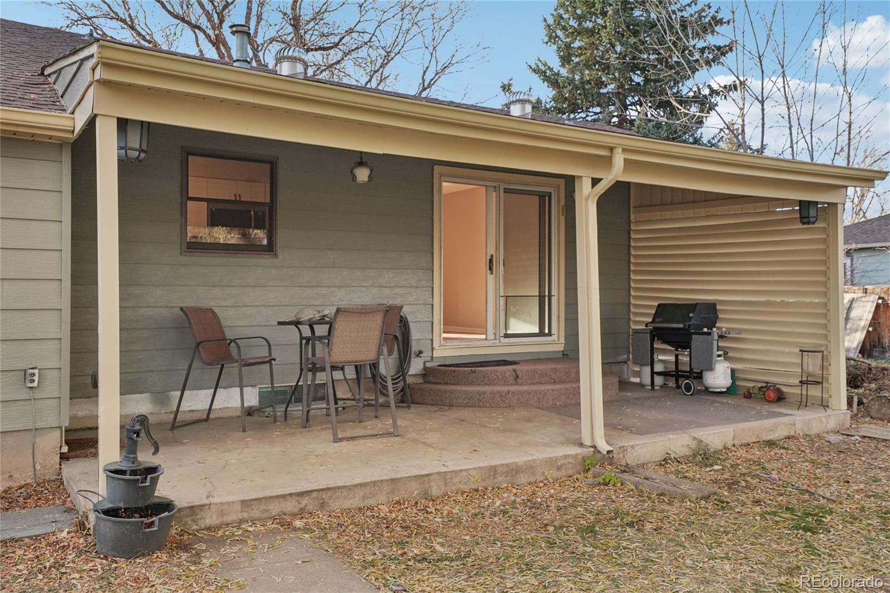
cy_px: 296
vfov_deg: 43.6
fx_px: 741
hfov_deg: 61.9
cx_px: 445
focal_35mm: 30
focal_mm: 20
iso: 400
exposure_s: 1/45
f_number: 8
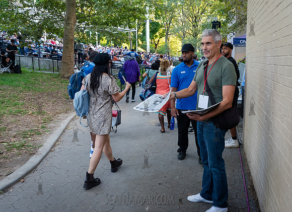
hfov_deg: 58.2
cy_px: 97
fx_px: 263
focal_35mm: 31
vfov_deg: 43.9
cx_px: 151
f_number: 3.5
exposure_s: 1/160
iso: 2000
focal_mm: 27
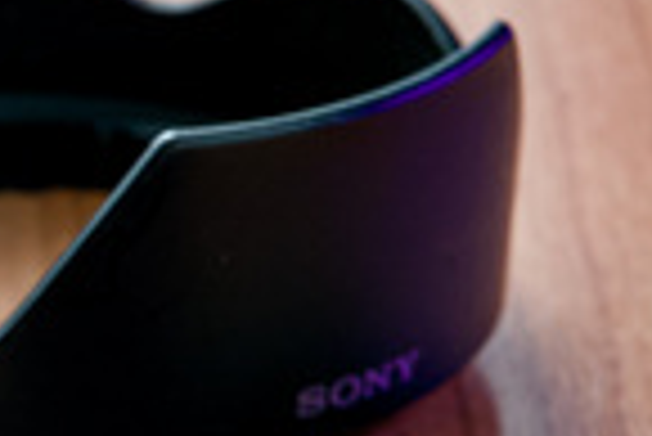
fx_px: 10098
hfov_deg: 3.7
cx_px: -355
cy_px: 292
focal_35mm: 557
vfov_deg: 2.5
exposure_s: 5
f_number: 14
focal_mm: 135
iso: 200
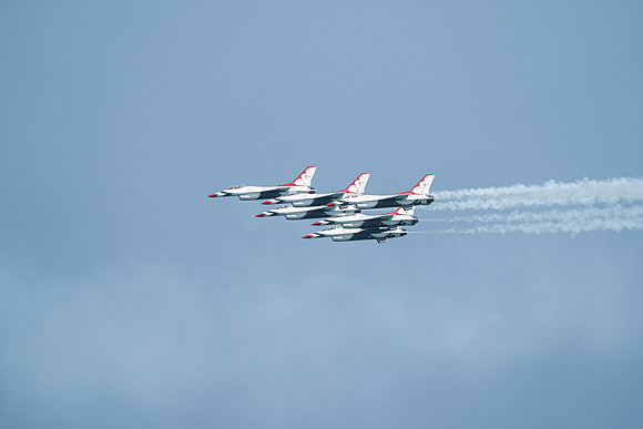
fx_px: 7146
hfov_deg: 5.2
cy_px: 214
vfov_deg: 3.4
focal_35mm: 400
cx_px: 322
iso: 640
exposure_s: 1/2000
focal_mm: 400
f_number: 10
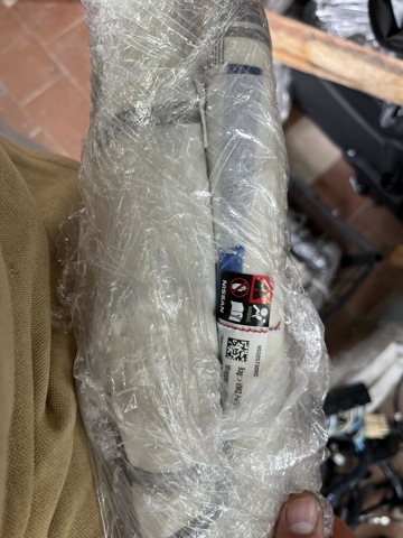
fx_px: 404
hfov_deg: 53.1
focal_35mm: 26
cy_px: 269
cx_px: 202
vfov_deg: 67.3
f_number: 1.6
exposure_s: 1/100
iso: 100
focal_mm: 5.1
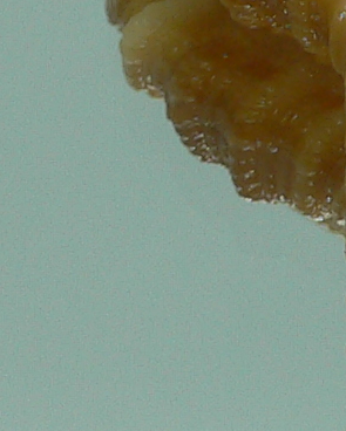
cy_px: -138
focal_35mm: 187
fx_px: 2391
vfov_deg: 10.1
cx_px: 425
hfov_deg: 8.2
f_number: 2.8
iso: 80
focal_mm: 4.6
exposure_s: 1/80
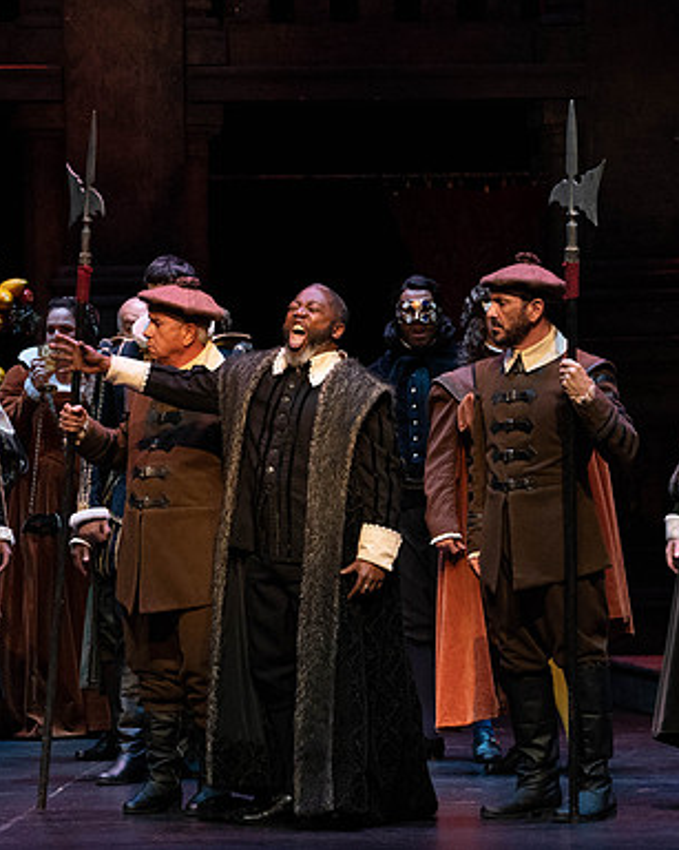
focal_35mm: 263
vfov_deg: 7.4
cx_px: 242
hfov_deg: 5.9
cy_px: 448
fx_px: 6609
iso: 5000
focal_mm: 173
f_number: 8
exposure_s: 1/250
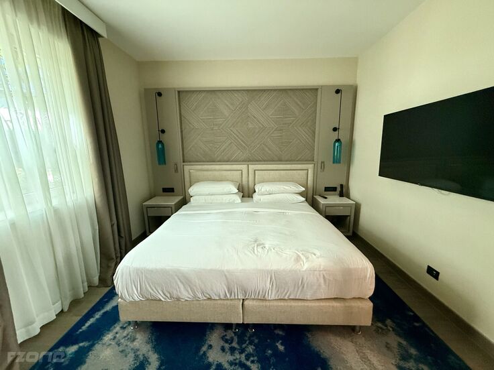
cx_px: 247
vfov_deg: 85.7
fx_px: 200
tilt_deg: -9.2
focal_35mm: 14
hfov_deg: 102.1
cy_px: 185
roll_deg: +0.7
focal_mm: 2.22
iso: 500
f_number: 2.2
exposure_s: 1/60
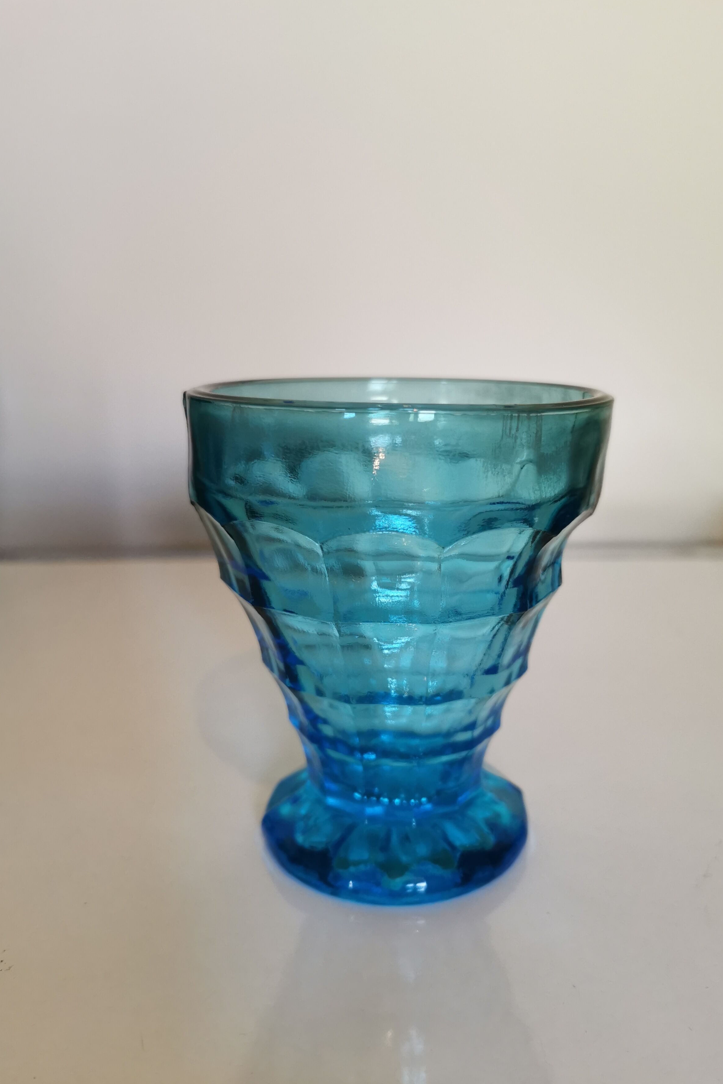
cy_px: 556
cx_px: 404
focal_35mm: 29
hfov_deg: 44.9
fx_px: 873
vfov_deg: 63.6
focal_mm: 5.56
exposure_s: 1/100
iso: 200
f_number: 1.6
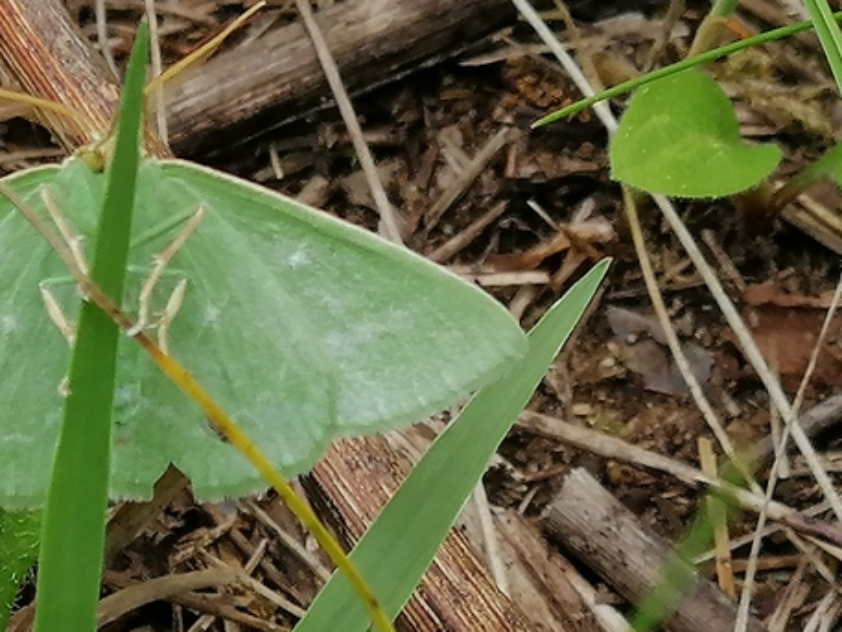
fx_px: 4769
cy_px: 87
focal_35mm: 196
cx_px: 327
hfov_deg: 10.1
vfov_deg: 7.6
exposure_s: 1/350
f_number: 1.8
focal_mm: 3.95
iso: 50
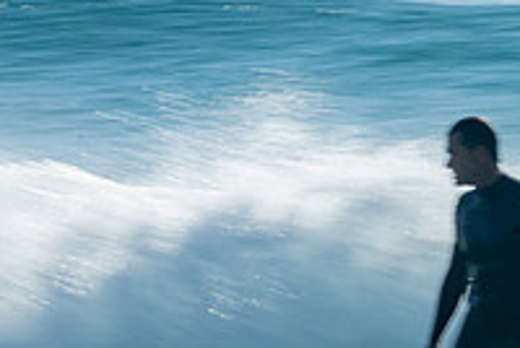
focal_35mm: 1738
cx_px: 663
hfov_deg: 1.2
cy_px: 404
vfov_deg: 0.8
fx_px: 25141
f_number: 25
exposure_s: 1/40
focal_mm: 400
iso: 100
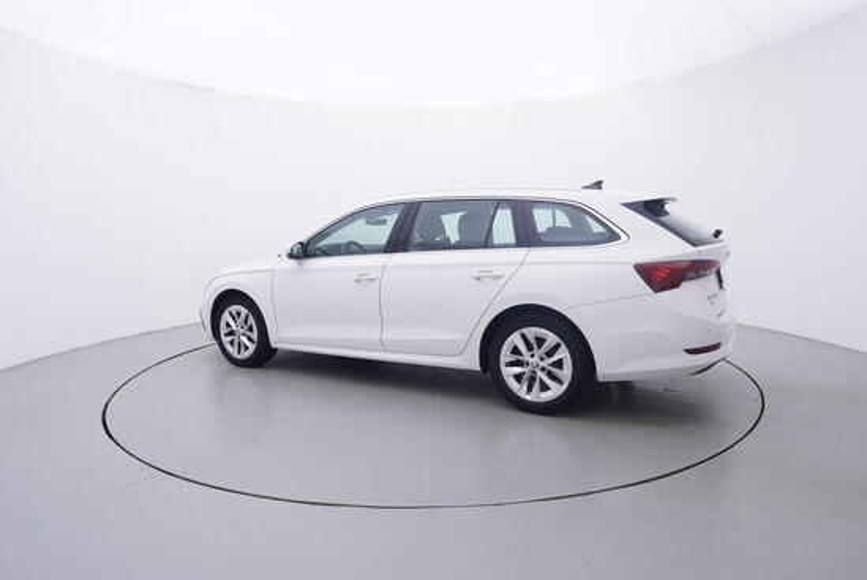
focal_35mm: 22
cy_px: 290
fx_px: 542
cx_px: 434
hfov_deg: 77.3
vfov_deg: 56.2
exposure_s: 1/80
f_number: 5
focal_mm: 15
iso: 200
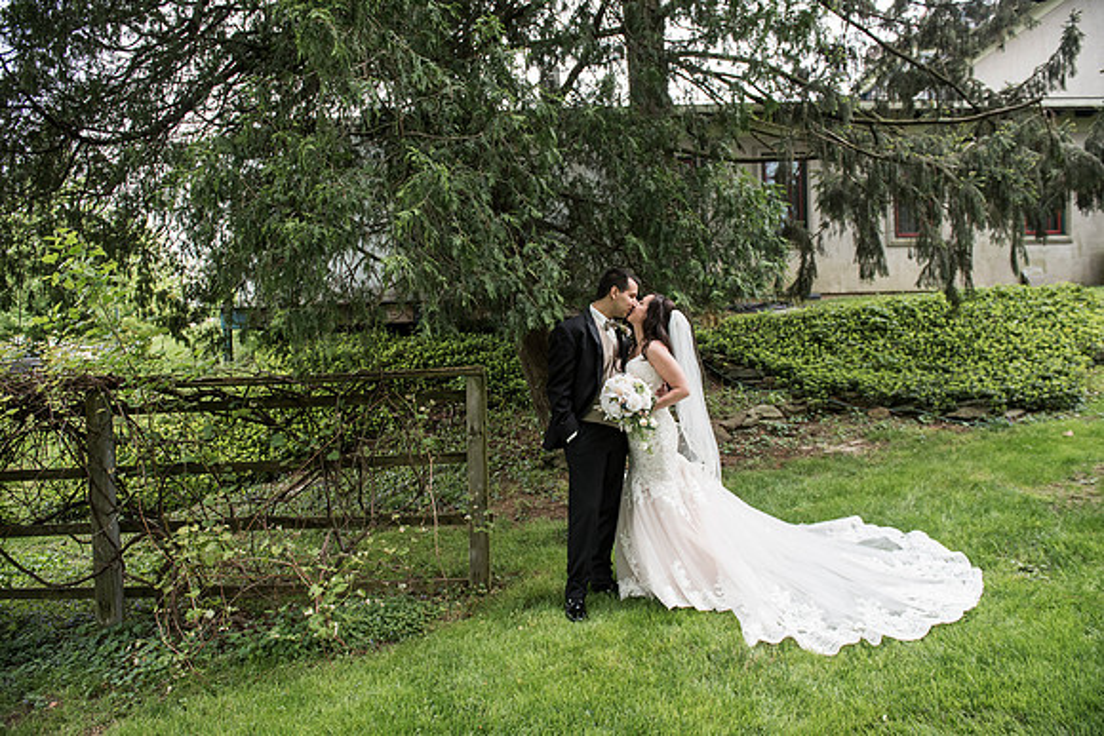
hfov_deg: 73.7
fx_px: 736
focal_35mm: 24
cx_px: 552
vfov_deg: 53.2
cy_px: 368
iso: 640
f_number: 3.5
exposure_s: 1/1250
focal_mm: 24
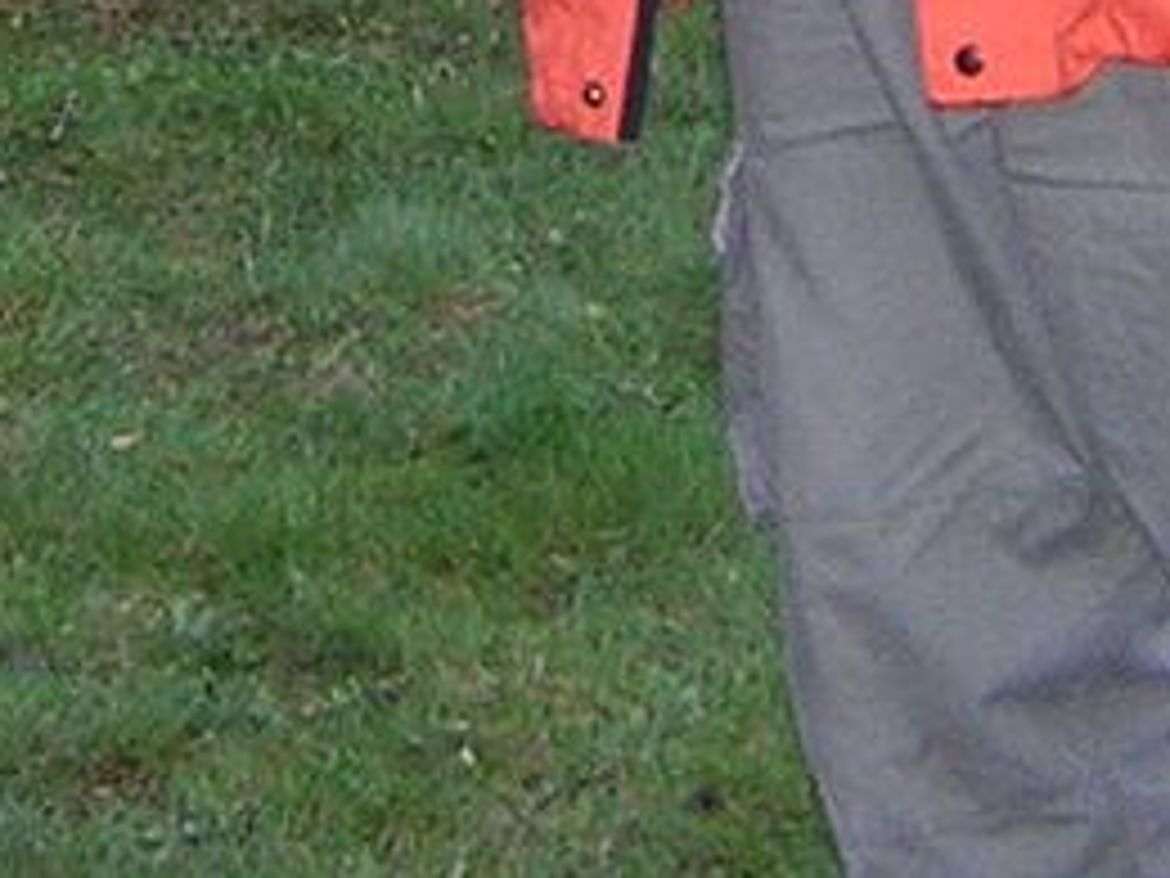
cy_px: -657
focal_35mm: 166
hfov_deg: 11.9
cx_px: 729
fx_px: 5611
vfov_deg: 8.6
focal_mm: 4.7
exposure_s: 1/60.1
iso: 320
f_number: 2.6
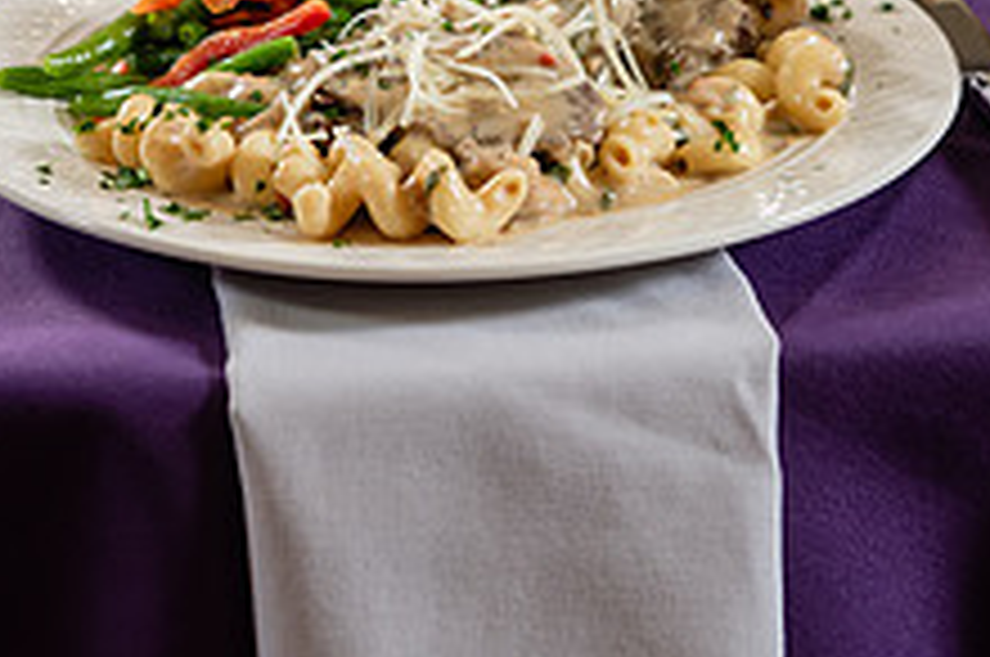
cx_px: 414
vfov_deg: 9.1
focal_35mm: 148
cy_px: -83
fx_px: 4064
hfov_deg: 13.9
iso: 400
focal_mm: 56
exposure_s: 1/200
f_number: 4
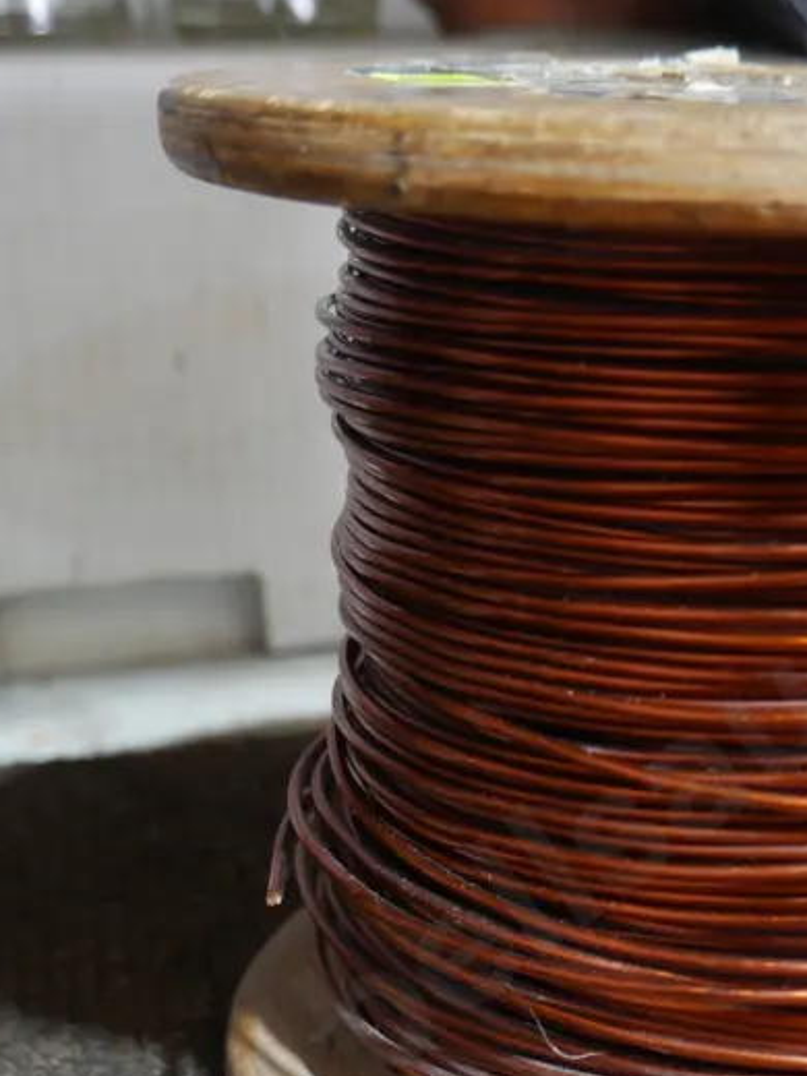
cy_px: 709
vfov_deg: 30.5
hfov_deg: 22.4
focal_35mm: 63
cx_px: 795
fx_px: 1958
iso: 800
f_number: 3.6
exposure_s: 1/60
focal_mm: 16
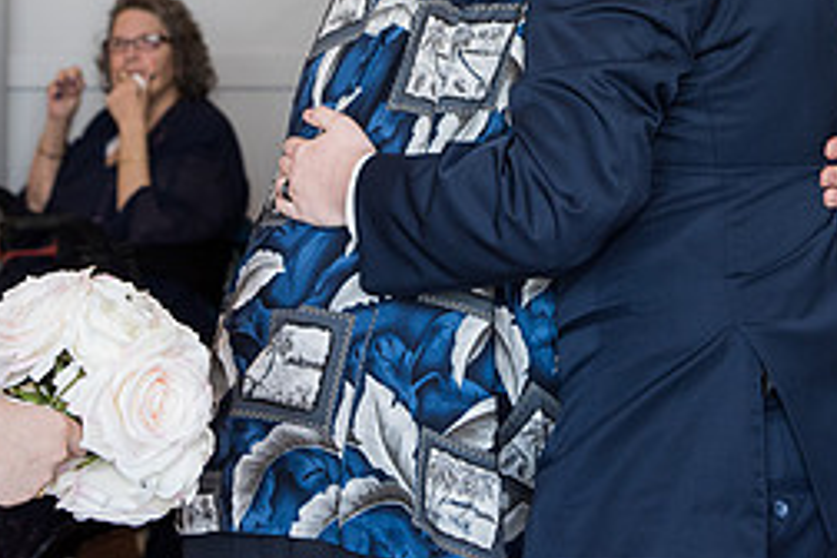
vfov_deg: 14.6
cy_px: 5
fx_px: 2139
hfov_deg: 22.1
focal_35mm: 92
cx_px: 465
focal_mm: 40
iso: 1250
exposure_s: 1/160
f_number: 3.5
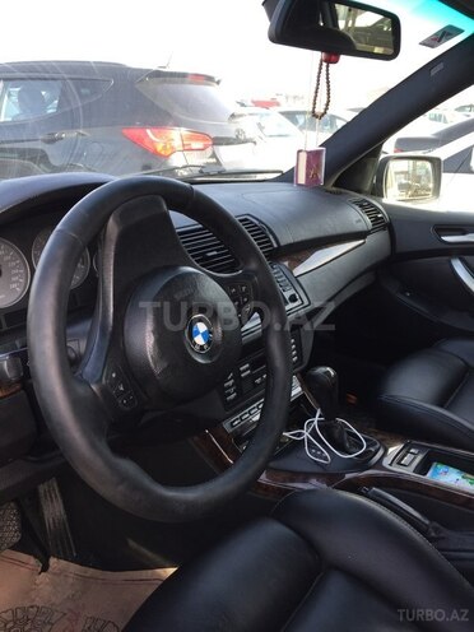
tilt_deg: -20.0
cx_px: 237
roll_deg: -0.8
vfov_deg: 61.7
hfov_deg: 48.2
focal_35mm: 29
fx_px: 529
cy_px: 316
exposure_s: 1/124
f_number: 2.2
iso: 32
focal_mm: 4.15
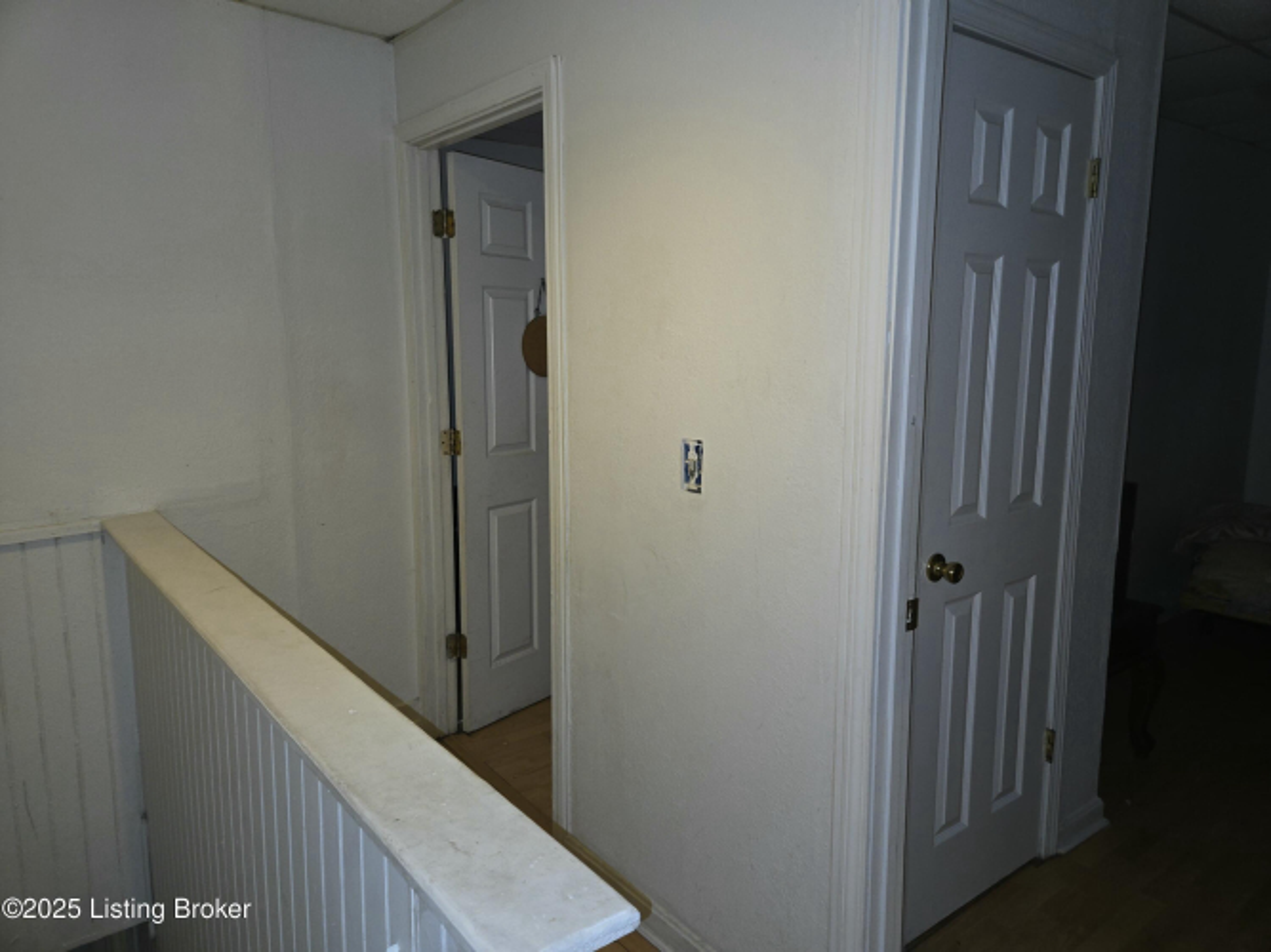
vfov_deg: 58.9
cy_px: 476
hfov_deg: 73.9
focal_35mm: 23
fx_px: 844
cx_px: 636
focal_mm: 5.4
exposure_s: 1/24
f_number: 1.8
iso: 100
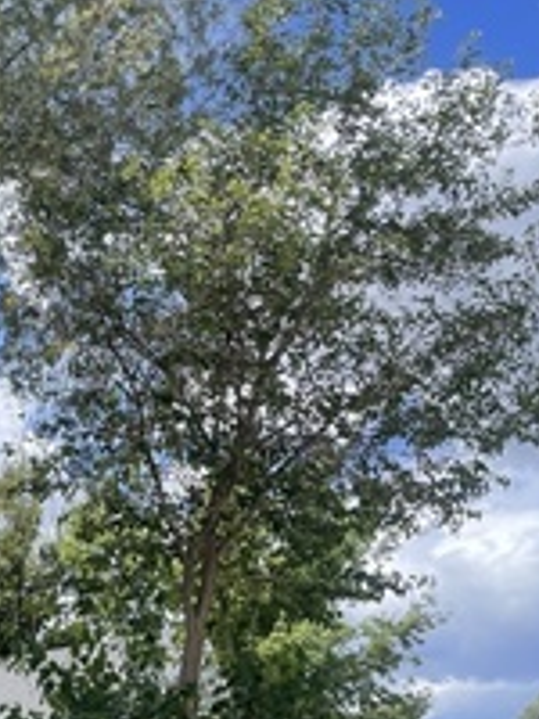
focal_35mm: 65
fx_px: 1349
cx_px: -92
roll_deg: -0.5
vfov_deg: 27.0
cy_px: 823
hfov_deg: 21.2
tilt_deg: +4.2
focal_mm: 4.2
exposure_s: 1/1742
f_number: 1.6
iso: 32
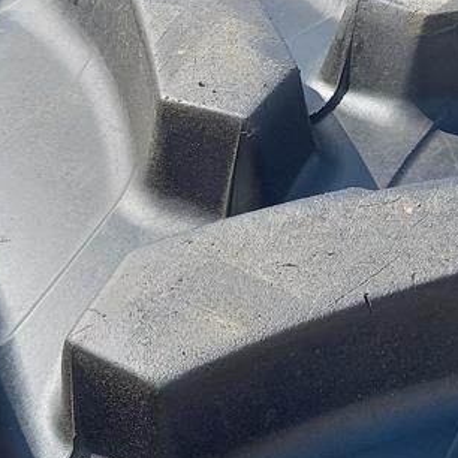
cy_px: 322
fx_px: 1108
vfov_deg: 23.2
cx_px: 298
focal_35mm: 74
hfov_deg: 23.3
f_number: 1.8
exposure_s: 1/280
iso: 50
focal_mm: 4.65
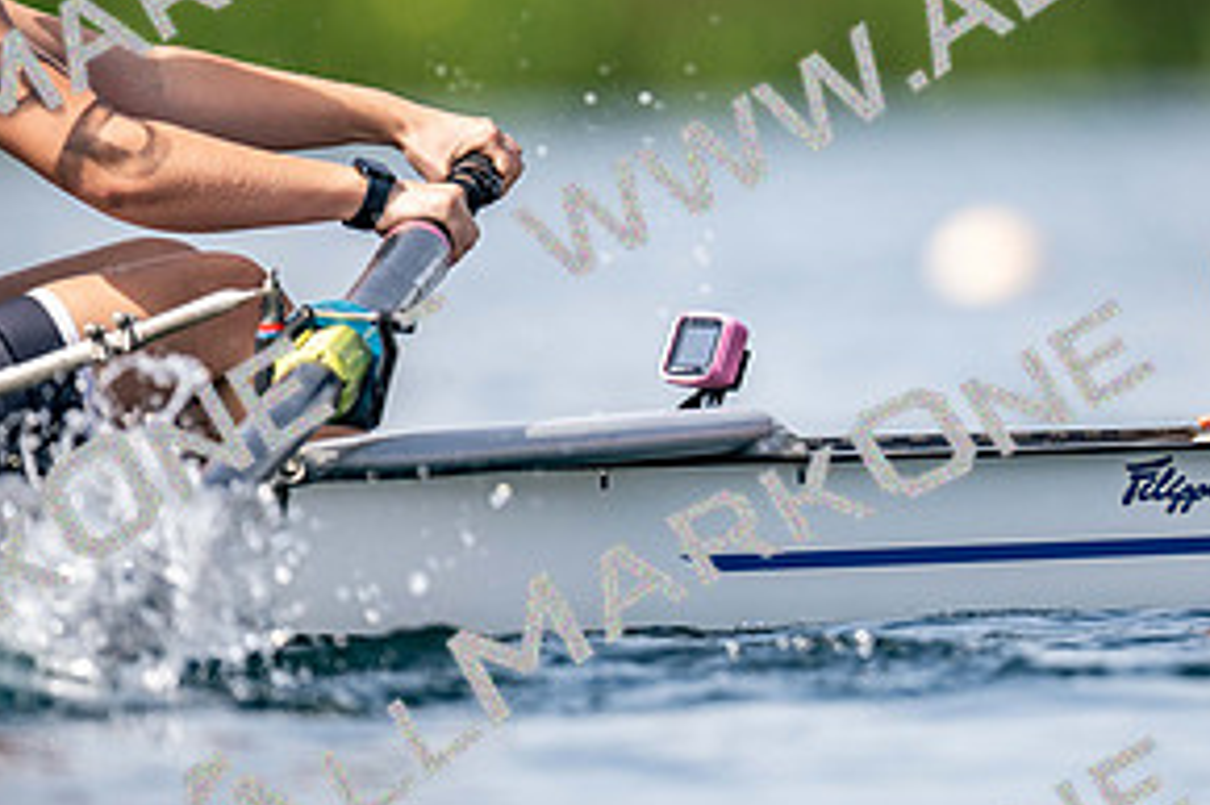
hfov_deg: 1.7
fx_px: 40309
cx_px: 1031
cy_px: 290
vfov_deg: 1.1
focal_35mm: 1200
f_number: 4
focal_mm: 600
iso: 180
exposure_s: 1/2500
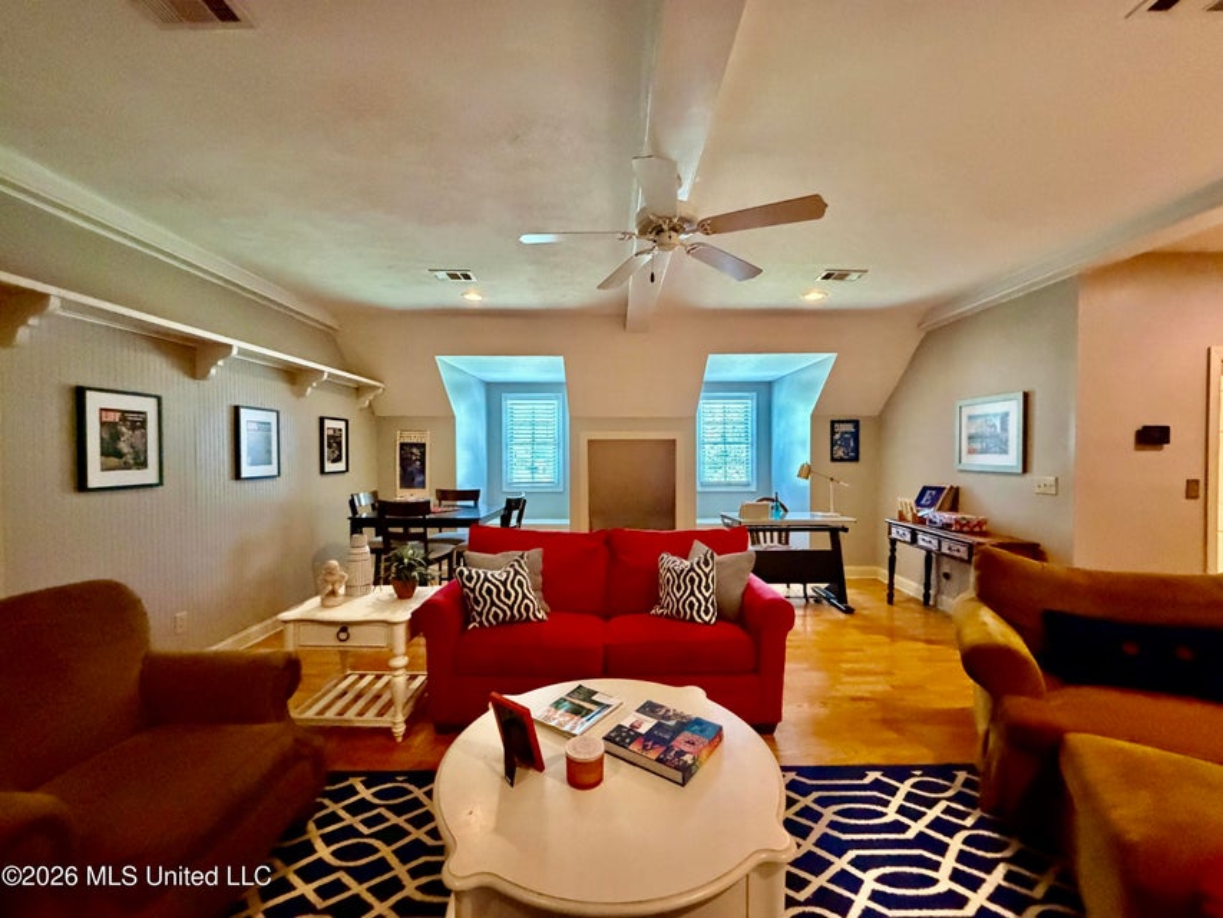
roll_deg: +0.2
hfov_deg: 102.1
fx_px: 495
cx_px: 612
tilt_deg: -1.1
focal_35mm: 14
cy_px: 459
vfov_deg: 85.7
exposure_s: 1/60
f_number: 2.2
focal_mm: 2.22
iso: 1250
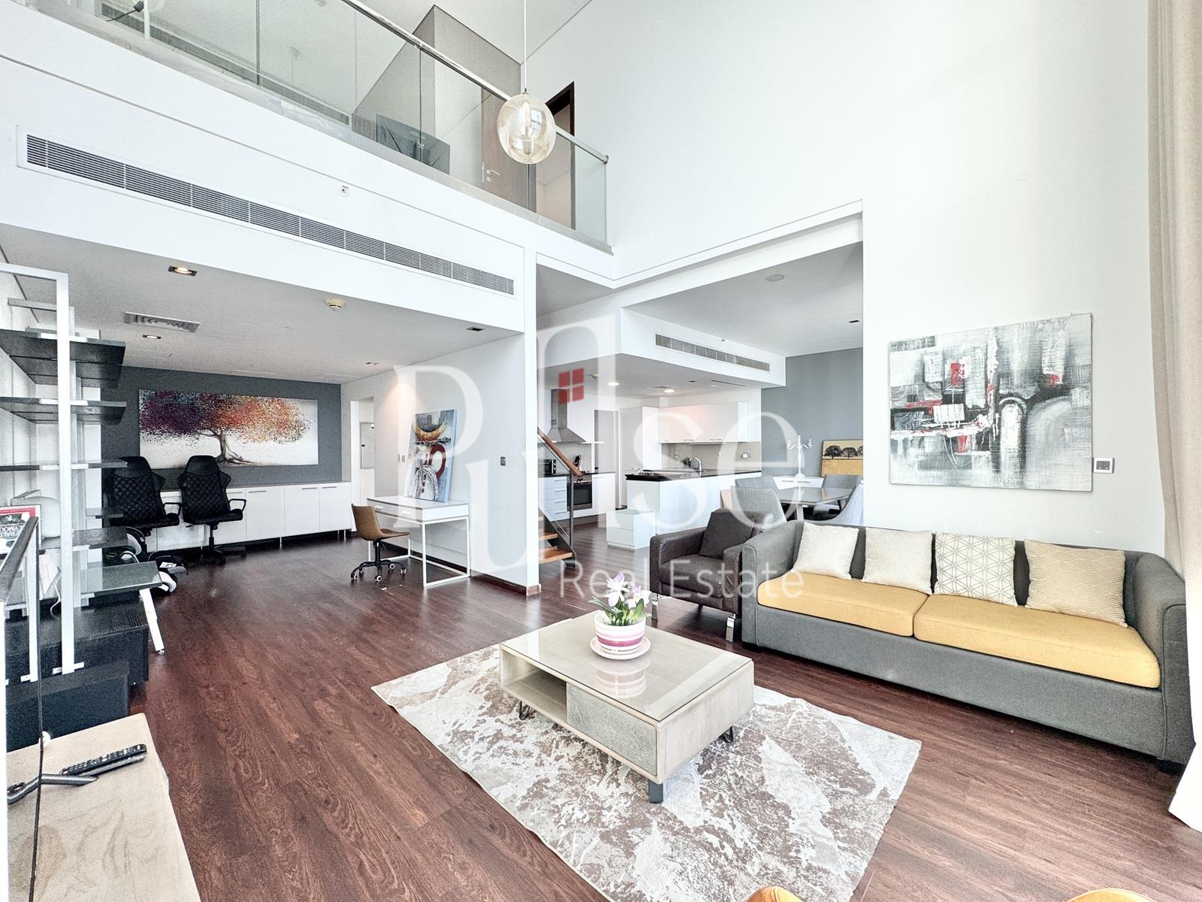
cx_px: 601
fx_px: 486
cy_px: 451
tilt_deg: -0.8
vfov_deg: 85.7
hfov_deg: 102.1
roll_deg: +0.9
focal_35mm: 14
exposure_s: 1/99
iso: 100
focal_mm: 2.22
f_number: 2.2
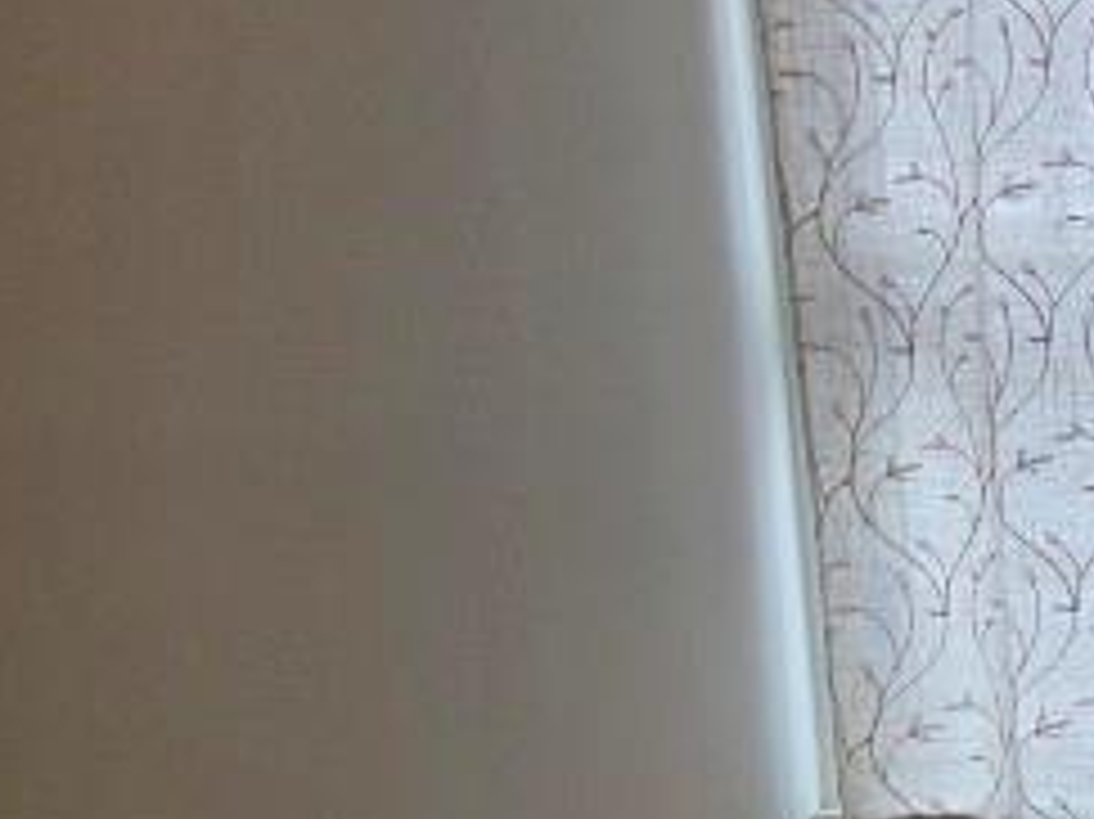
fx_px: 3064
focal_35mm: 97
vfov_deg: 15.0
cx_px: 2183
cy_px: 774
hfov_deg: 15.9
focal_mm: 5.4
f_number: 1.8
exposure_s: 1/120
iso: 32
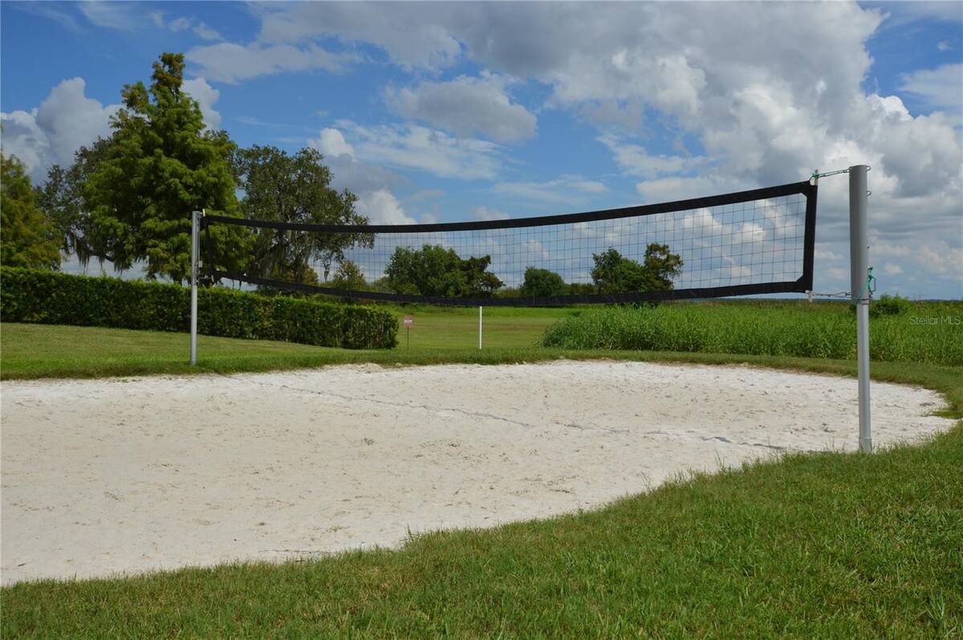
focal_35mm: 36
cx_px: 482
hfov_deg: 53.2
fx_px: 962
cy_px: 320
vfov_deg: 36.8
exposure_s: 1/400
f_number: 9
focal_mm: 24
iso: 100
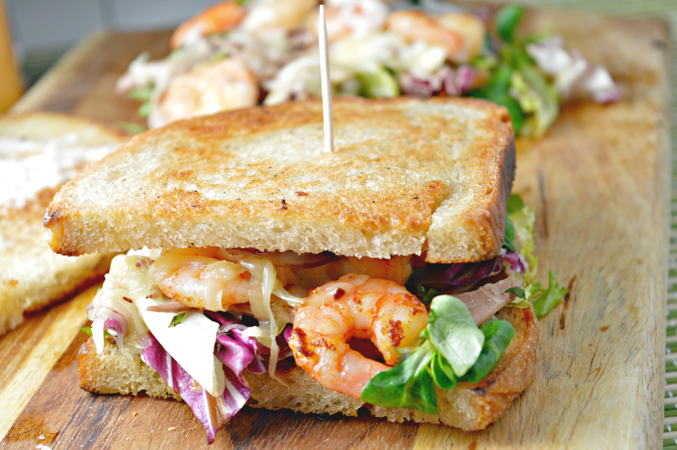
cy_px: 225
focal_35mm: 82
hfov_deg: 24.6
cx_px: 338
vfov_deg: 16.5
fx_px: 1550
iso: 100
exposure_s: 1/20
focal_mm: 55
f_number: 5.6
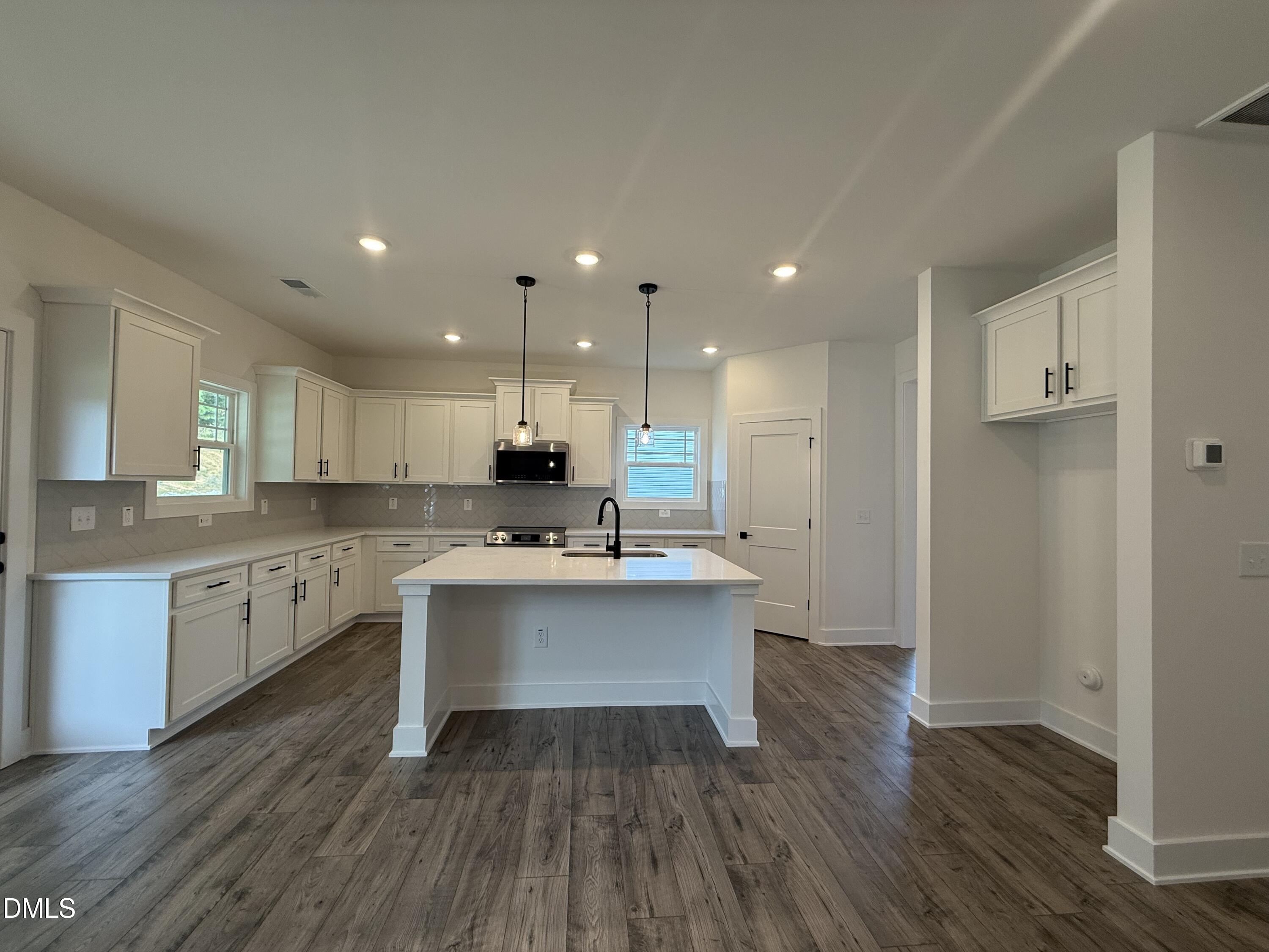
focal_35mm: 14
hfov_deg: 102.1
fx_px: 513
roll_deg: -0.5
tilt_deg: +1.5
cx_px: 634
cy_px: 476
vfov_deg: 85.7
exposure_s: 1/120
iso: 100
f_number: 2.2
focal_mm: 2.22
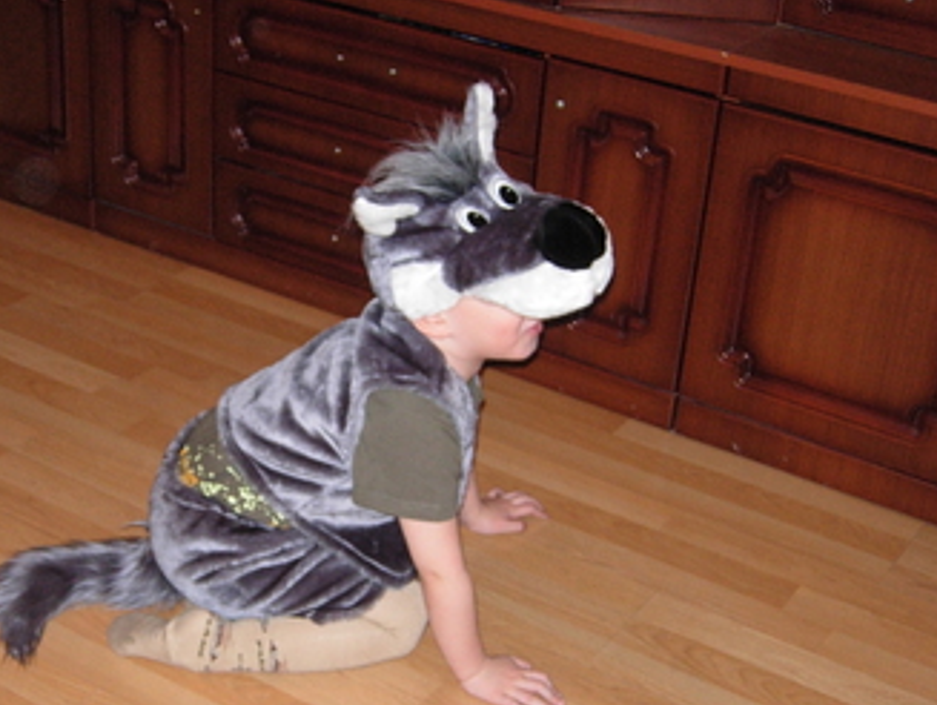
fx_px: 1788
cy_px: 473
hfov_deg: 29.3
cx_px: 355
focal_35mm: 66
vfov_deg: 22.2
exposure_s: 1/128
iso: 200
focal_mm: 10.1
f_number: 3.1
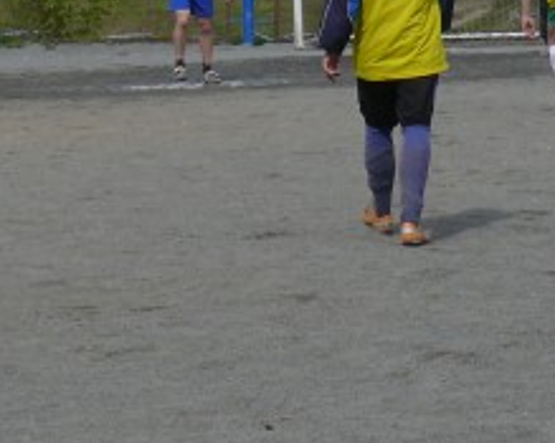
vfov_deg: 6.4
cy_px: 10
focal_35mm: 242
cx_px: 608
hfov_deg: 7.9
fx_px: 3973
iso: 100
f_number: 7.1
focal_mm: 13.1
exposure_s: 1/400
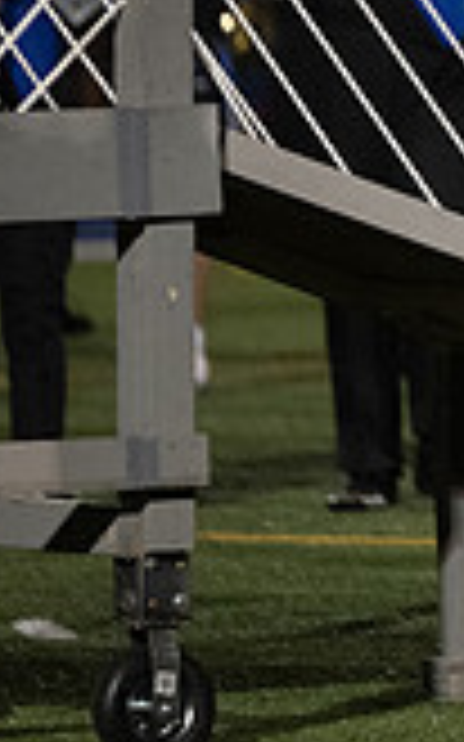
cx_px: 1239
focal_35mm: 715
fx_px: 14479
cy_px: 173
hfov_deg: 1.8
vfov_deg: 2.9
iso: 5000
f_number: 2.8
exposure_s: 1/1250
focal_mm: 200
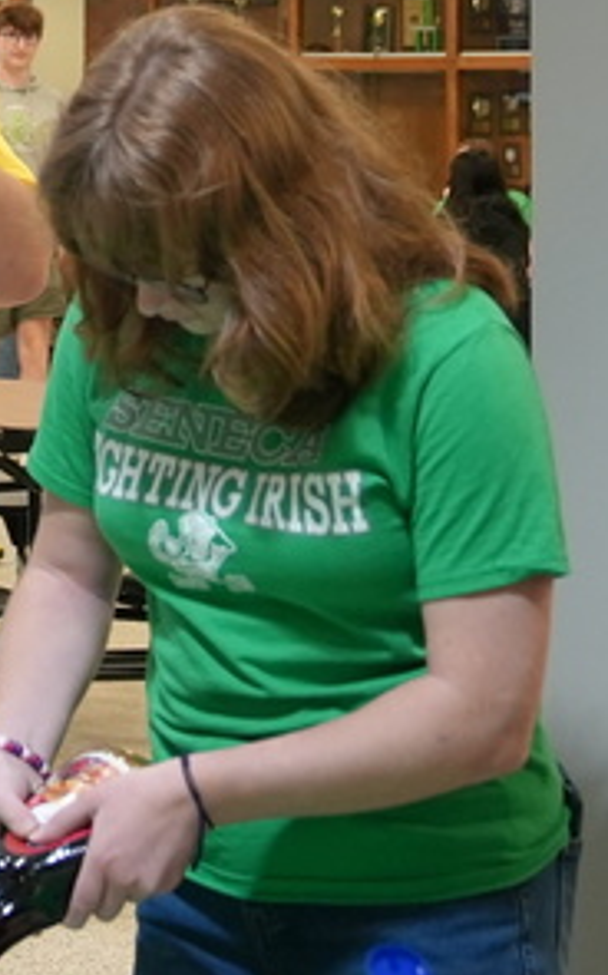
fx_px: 3106
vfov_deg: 17.3
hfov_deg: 11.0
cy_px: -86
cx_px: -40
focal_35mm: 117
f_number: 4
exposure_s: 1/160
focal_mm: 33
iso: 2000
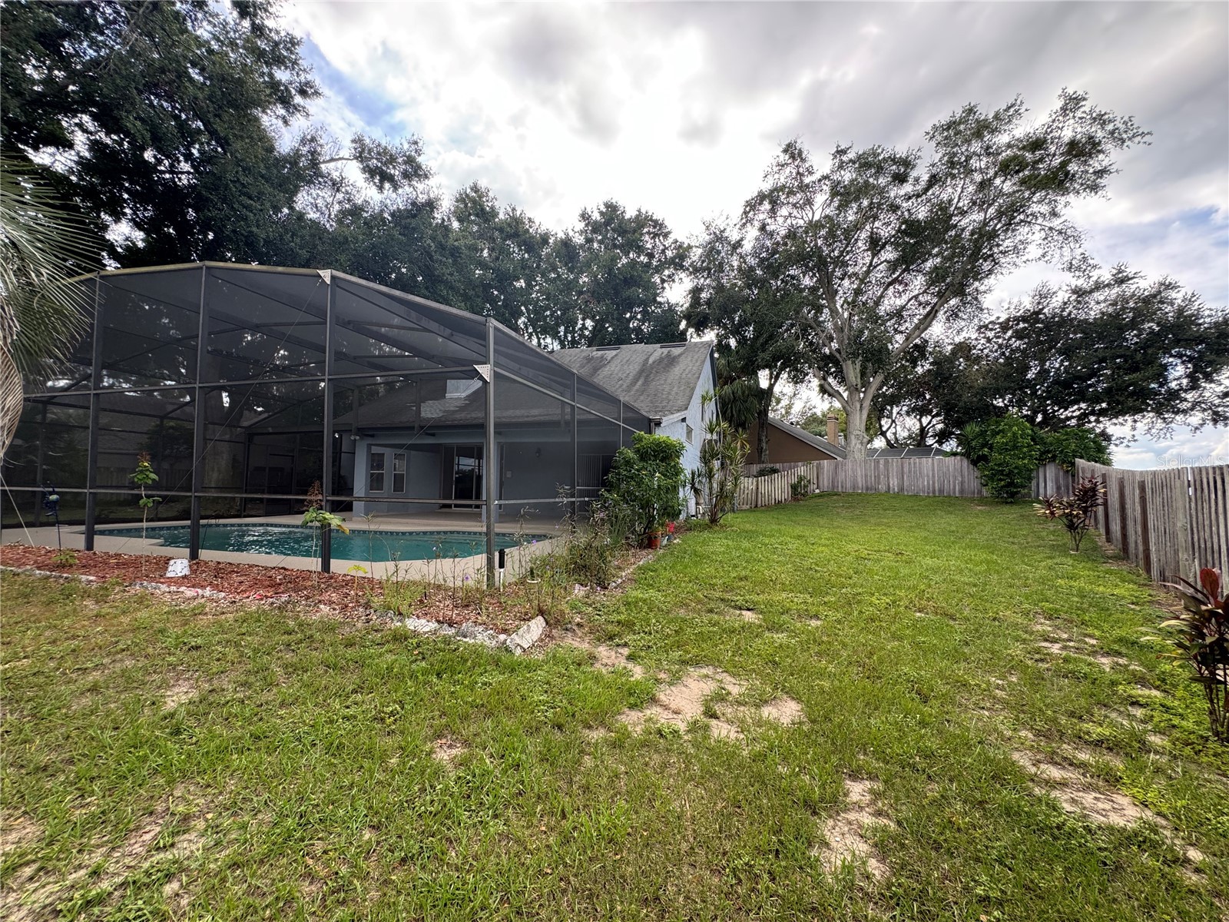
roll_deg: -0.7
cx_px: 614
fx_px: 497
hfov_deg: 102.1
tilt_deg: +3.4
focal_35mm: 14
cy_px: 461
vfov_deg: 85.7
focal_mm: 2.22
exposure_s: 1/180
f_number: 2.2
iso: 40
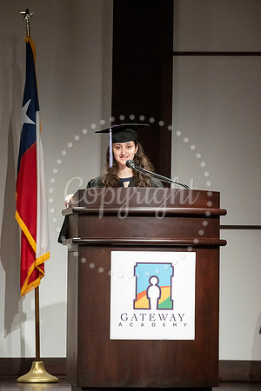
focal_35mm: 190
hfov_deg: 7.2
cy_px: 196
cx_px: 130
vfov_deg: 10.8
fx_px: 2066
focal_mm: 190
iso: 6400
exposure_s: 1/200
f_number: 8
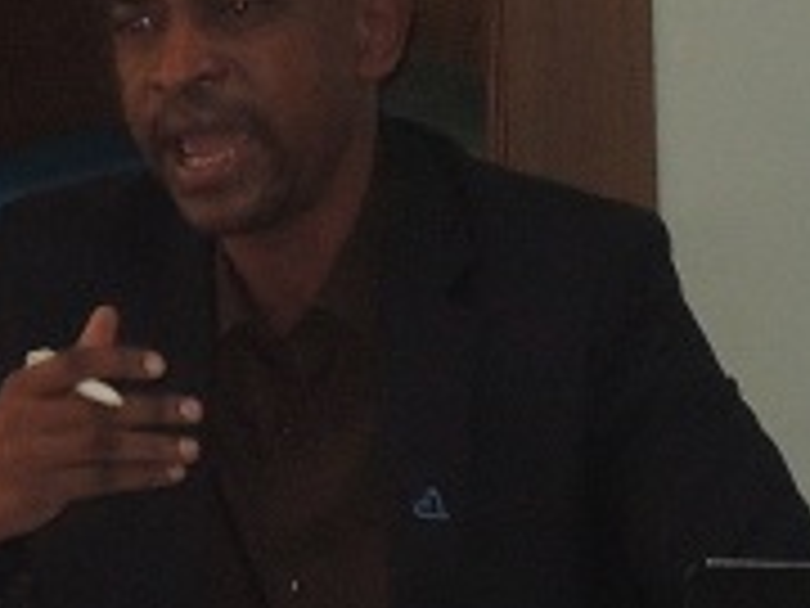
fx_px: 8283
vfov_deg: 4.2
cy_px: 464
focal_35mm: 354
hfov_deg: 5.6
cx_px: 207
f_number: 5
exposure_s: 1/60
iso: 800
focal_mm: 15.2
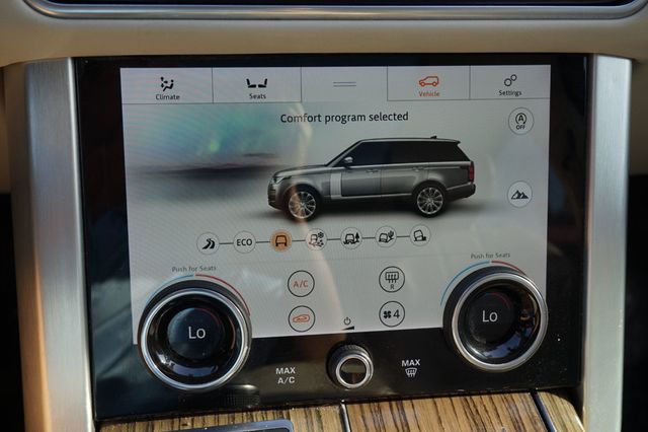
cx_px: 324
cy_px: 216
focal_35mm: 42
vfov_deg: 31.9
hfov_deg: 46.4
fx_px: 756
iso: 200
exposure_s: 1/160
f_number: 5
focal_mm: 28
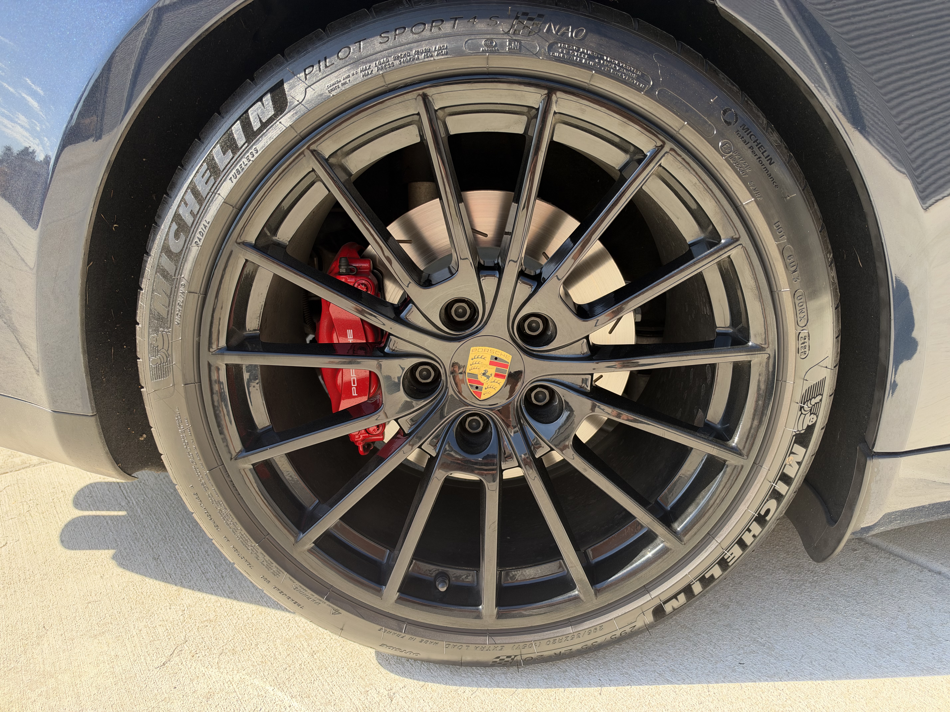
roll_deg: +0.7
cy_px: 356
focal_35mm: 24
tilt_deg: -19.3
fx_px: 659
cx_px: 475
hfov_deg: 71.6
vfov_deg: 56.8
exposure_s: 1/570
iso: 100
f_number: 1.8
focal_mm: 6.93
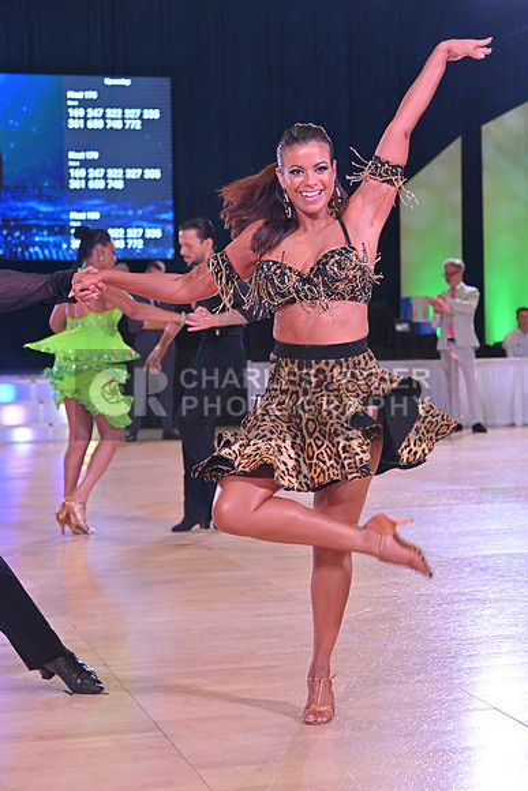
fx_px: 1539
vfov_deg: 28.8
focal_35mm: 70
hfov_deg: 19.5
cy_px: 396
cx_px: 264
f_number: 4.5
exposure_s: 1/400
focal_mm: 70
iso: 2500
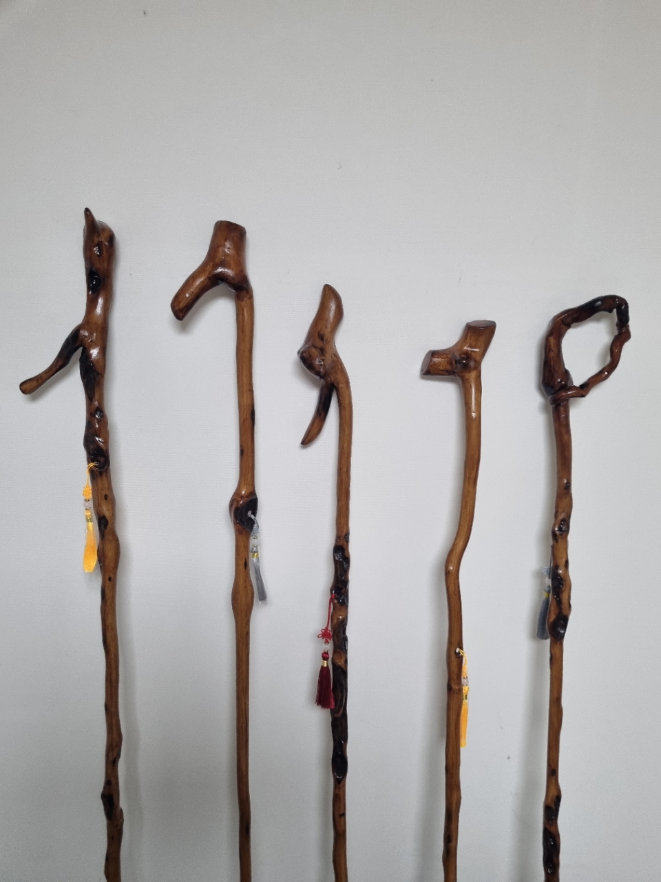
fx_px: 662
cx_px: 330
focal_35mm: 26
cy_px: 441
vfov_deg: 67.3
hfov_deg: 53.1
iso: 200
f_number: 1.8
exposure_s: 1/120
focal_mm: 5.4
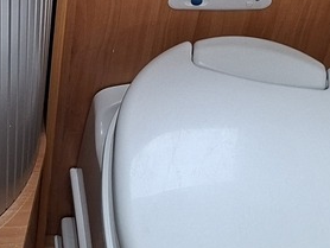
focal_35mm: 119
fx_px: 1135
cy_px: -160
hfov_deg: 16.0
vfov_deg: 11.7
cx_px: -51
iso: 80
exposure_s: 1/120
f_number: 1.8
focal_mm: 5.54
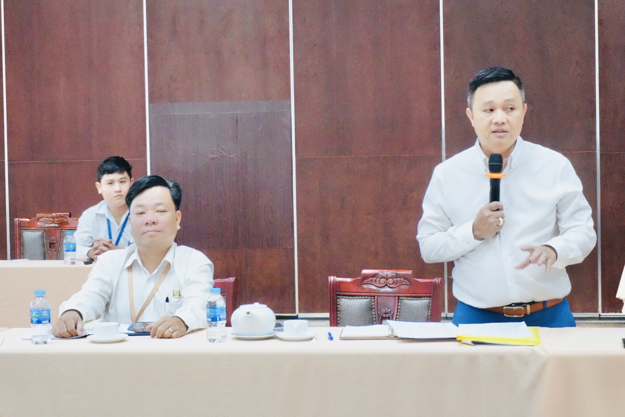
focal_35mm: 74
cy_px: 208
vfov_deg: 18.6
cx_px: 312
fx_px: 1277
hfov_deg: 27.5
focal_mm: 49
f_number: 5.6
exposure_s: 1/160
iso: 6400
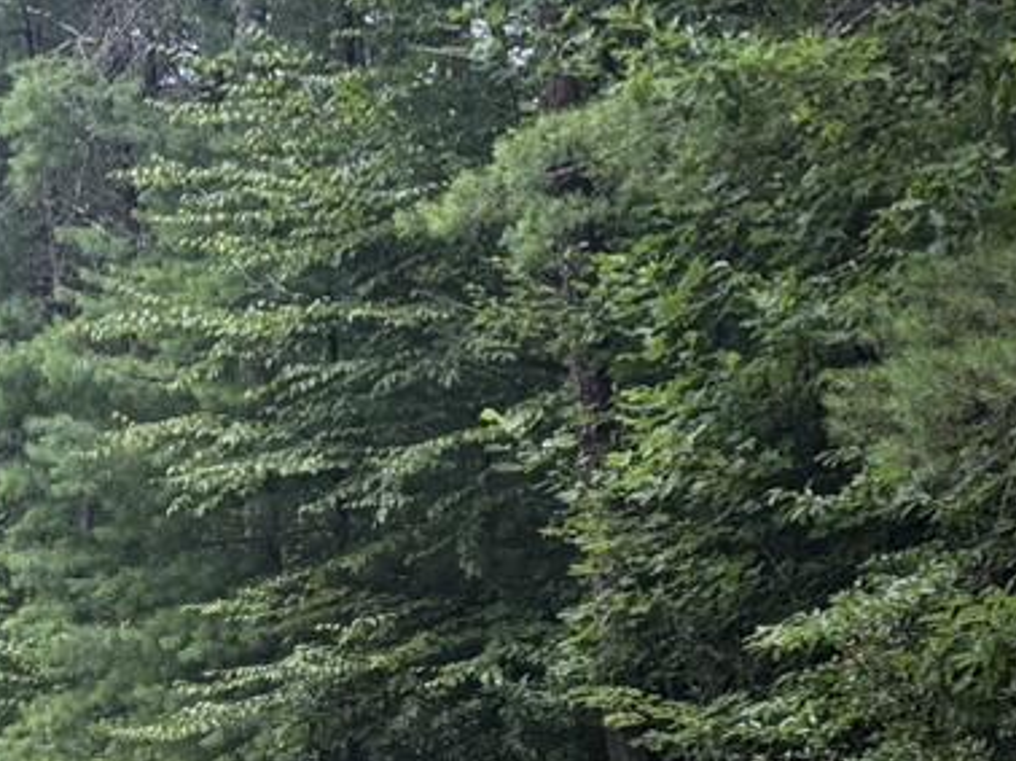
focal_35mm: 141
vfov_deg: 10.5
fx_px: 4136
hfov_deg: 13.0
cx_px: 1642
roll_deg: -1.3
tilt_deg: -0.2
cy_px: 683
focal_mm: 5.96
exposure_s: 1/456
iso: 64
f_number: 1.6
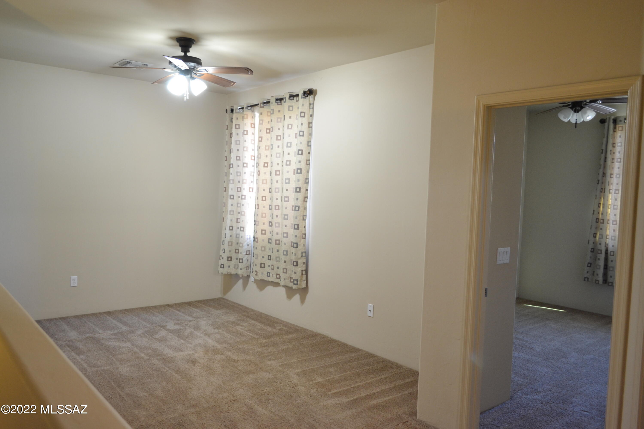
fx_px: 483
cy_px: 214
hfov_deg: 67.4
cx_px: 322
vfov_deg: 47.9
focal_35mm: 27
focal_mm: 18
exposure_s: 1/15
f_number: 3.5
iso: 500
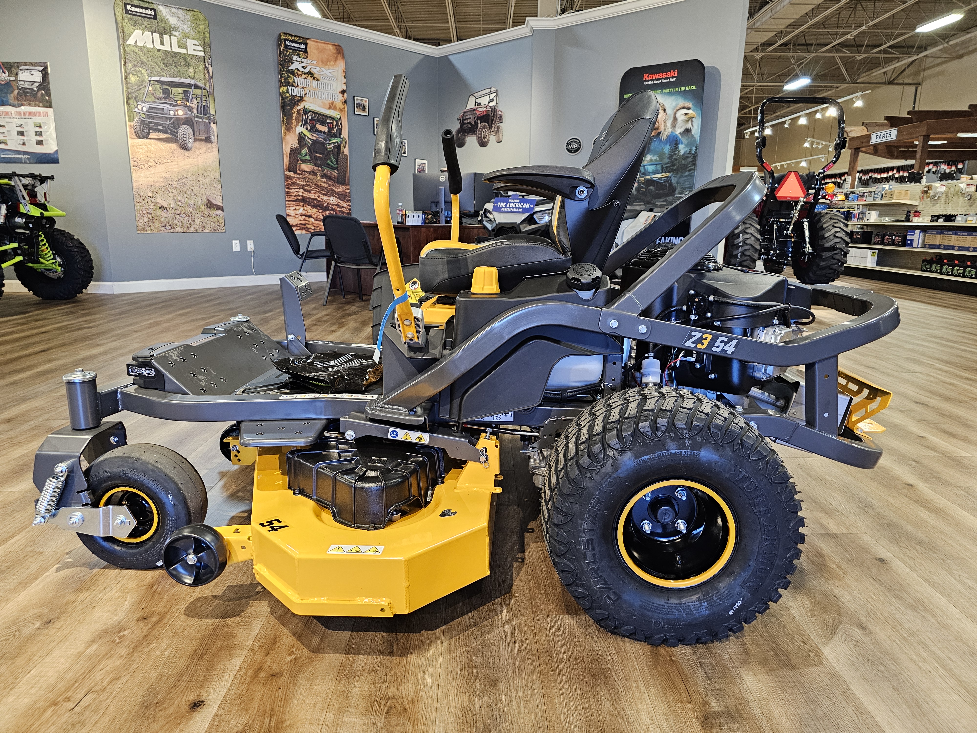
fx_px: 649
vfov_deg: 58.9
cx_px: 488
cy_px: 366
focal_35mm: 23
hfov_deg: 73.9
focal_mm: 6.3
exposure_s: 1/60
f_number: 1.7
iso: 500
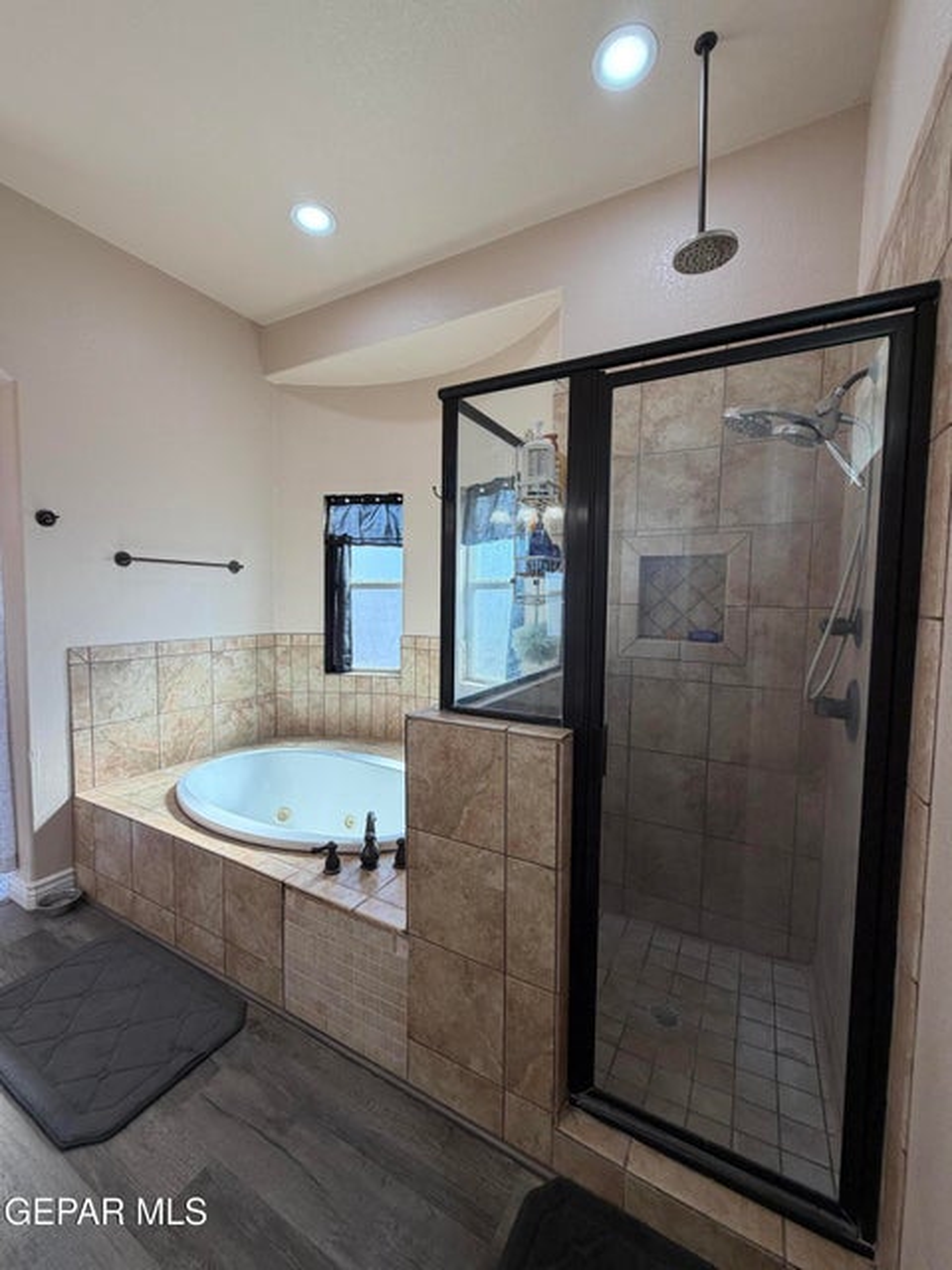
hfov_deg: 85.7
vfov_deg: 102.1
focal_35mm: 14
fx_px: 513
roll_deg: -0.9
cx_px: 476
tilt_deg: -3.5
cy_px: 635
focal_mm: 2.22
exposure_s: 1/120
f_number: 2.2
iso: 100
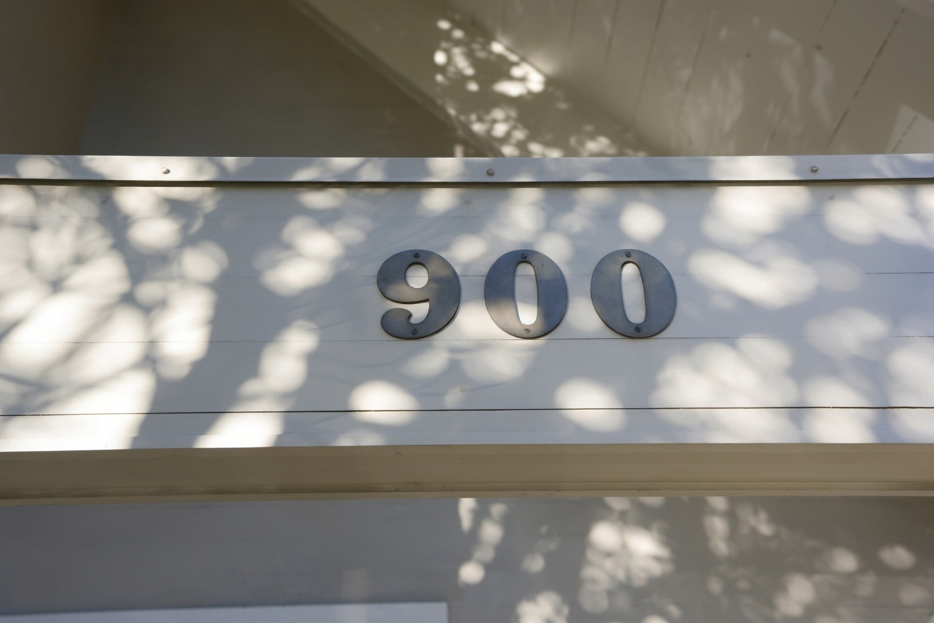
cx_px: 467
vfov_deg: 37.9
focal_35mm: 35
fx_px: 908
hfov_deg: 54.4
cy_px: 312
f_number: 4
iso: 200
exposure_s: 1/160
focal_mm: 35
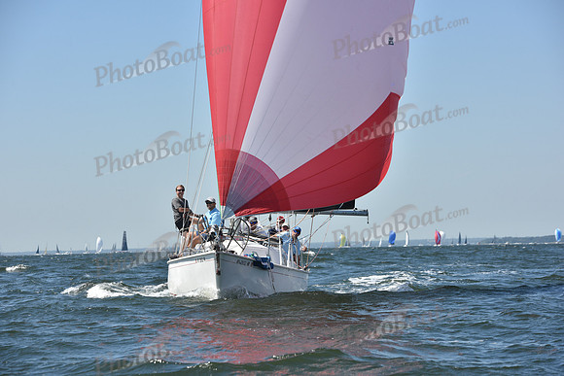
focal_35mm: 120
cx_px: 282
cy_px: 188
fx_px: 1880
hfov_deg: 17.1
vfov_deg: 11.4
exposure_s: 1/1250
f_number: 7.1
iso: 250
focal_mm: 120
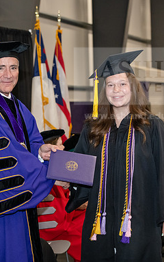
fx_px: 771
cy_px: 130
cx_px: 53
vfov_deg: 19.3
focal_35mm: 108
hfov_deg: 12.1
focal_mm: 70
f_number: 5
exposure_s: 1/200
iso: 2500
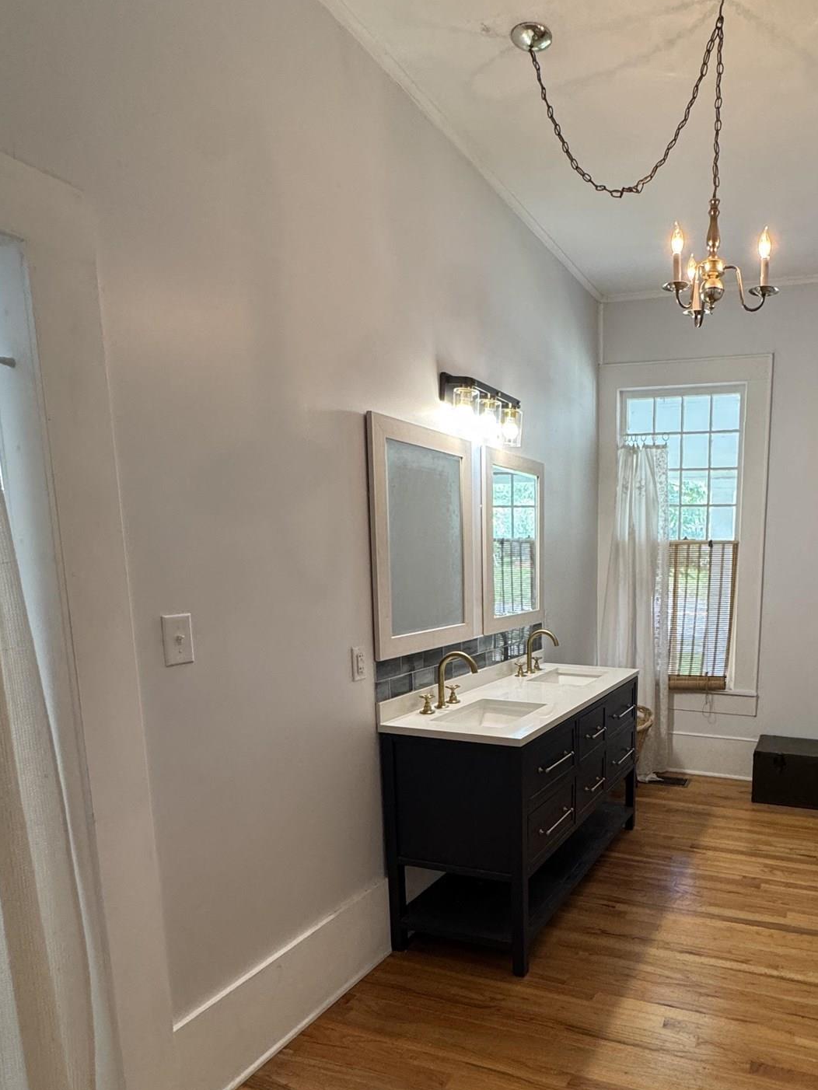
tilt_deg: -10.8
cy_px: 677
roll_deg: -0.7
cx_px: 596
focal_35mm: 23
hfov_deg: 56.5
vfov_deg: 72.8
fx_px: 724
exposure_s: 1/120
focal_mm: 2.22
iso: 250
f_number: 2.2
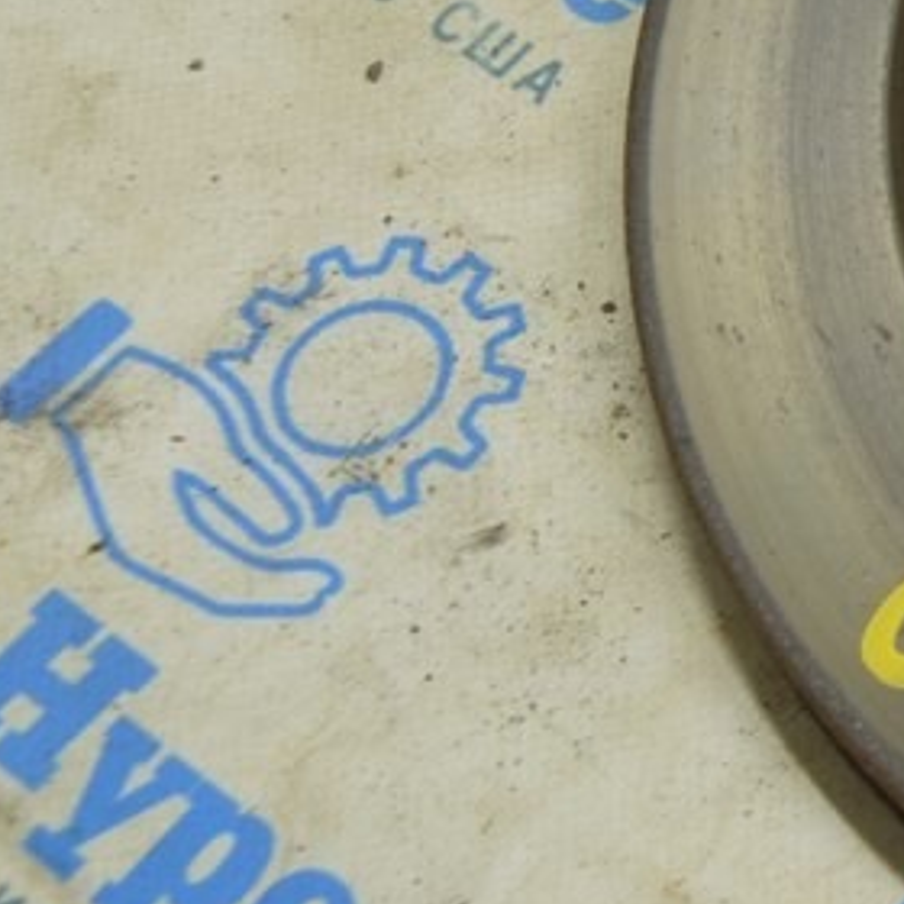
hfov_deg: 14.0
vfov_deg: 15.4
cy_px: 105
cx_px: 1559
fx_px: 3309
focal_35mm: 112
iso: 400
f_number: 5.6
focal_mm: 24
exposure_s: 1/20
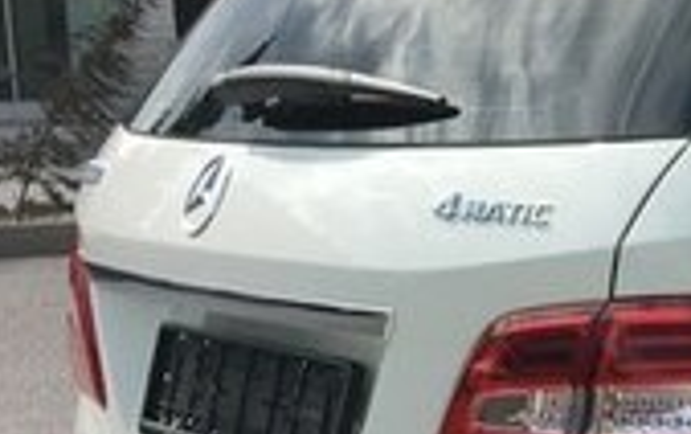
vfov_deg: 10.9
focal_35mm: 120
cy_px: 403
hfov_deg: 14.8
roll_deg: +0.3
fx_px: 2262
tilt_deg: -8.9
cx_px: 1308
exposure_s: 1/1479
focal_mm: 4.15
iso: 25
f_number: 2.2
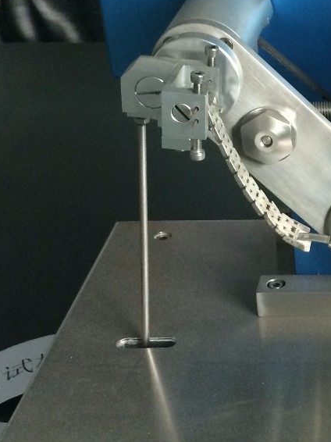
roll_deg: +1.3
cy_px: 233
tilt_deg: -28.1
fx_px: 1046
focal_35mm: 82
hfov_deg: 17.0
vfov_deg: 23.8
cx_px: 415
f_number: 2.2
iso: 200
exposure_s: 1/33
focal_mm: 4.15
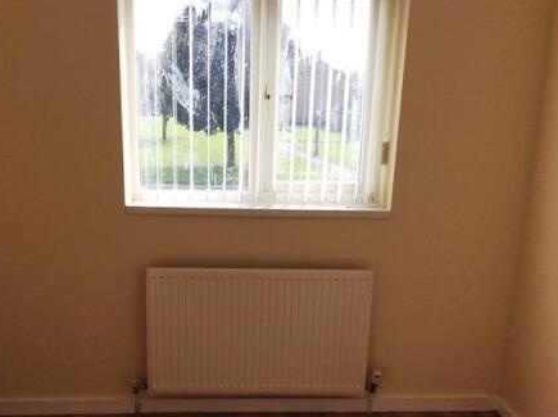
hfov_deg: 43.8
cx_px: 244
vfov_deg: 33.2
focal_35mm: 43
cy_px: 278
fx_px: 692
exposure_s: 1/411
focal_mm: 3.3
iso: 32
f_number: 2.4
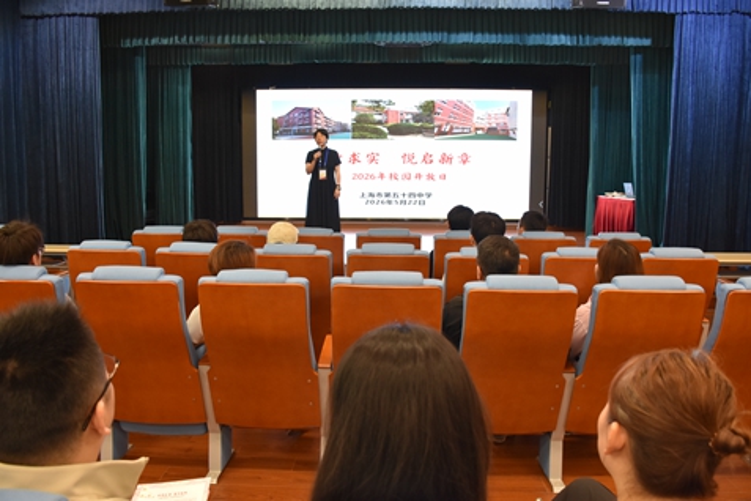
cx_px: 376
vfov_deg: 47.9
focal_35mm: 27
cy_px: 250
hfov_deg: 67.4
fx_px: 563
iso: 1000
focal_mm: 18
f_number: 4.5
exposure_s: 1/100
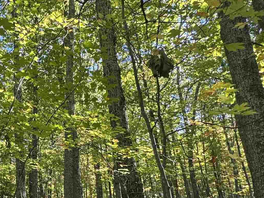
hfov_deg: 38.8
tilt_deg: +19.9
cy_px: 150
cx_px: -10
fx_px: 320
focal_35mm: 42
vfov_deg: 33.6
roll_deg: +1.2
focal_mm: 2.22
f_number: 2.2
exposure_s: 1/99
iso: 50
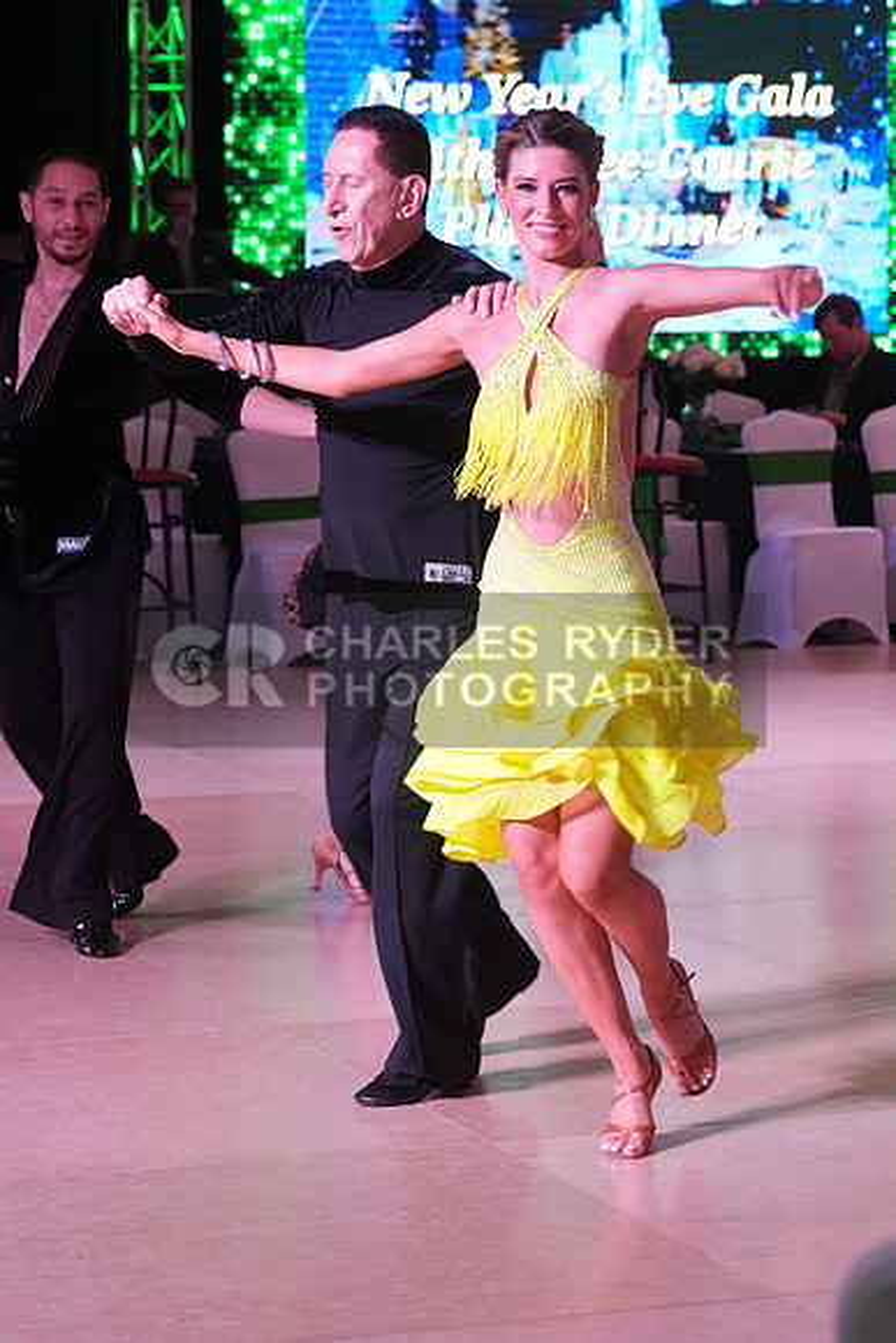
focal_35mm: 112
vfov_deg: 18.3
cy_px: 672
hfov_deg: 12.2
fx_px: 4179
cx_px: 448
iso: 3200
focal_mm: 112
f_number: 7.1
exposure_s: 1/250
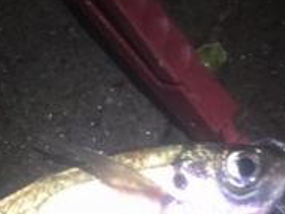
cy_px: 123
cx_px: -22
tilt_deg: -74.8
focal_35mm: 77
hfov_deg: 23.8
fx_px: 634
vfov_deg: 19.1
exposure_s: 1/24
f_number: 2.2
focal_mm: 4.15
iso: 250
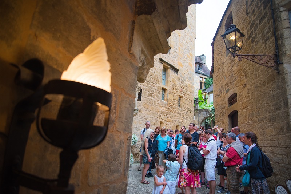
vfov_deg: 53.2
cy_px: 97
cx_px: 146
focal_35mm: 24
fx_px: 194
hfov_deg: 73.7
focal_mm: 24
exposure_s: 1/500
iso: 500
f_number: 3.5
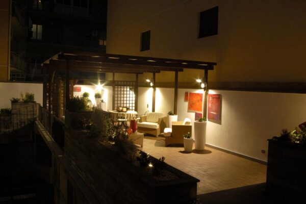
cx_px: 153
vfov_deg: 40.0
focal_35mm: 33
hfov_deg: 57.2
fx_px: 280
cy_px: 102
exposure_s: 1.3
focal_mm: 22
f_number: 22
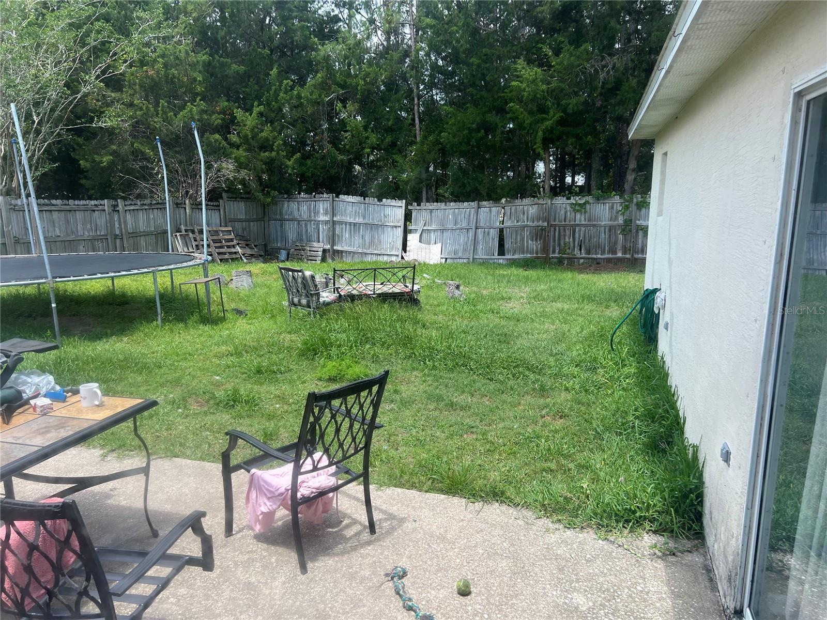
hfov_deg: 67.3
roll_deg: -0.3
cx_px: 414
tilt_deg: -11.9
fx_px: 621
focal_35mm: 26
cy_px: 310
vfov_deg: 53.1
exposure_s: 1/1361
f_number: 1.5
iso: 50
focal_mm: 5.7
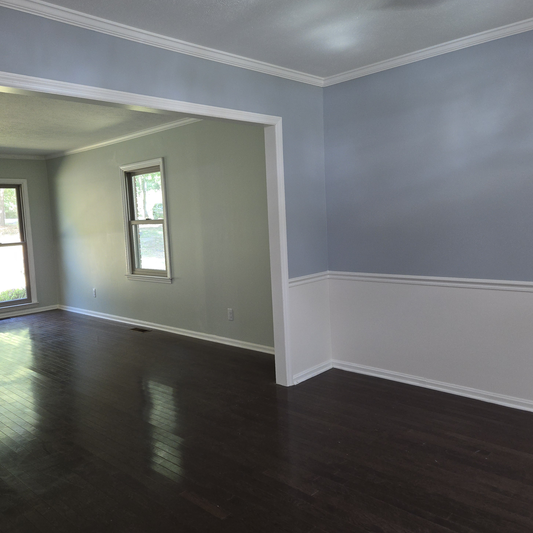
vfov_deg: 57.3
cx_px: 235
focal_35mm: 28
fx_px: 488
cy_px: 259
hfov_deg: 57.1
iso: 100
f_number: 1.8
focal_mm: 5.4
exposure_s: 1/30
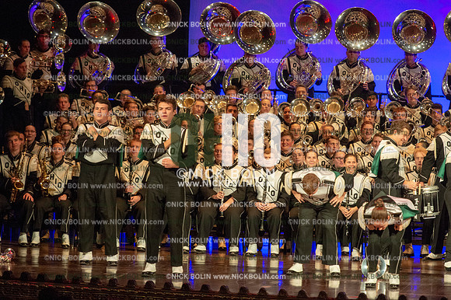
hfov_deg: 9.4
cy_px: 150
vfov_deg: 6.2
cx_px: 226
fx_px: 2754
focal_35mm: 220
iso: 8000
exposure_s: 1/320
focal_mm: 220
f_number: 5.6
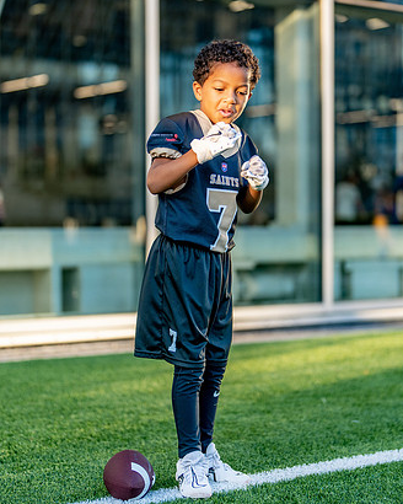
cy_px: 222
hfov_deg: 18.7
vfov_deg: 23.3
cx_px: 219
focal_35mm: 82
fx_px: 1223
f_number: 1.2
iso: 200
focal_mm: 50
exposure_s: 1/2000
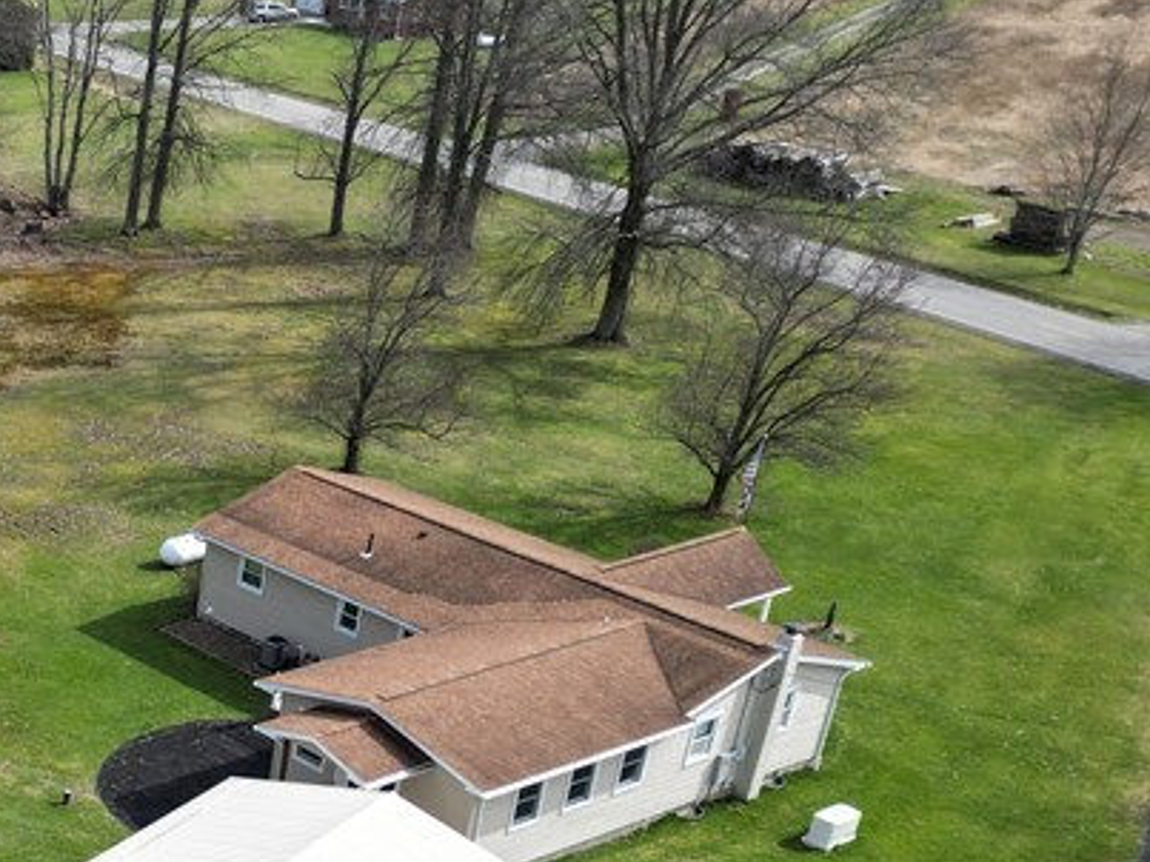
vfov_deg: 23.1
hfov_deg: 27.5
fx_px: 2026
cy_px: 842
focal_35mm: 61
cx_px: -265
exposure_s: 1/2500
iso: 100
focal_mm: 6.72
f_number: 1.7
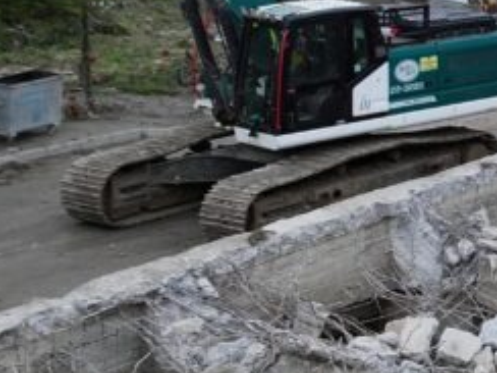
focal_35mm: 126
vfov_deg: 11.6
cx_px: 1000
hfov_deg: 13.4
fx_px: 1809
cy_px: -25
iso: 130
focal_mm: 12.29
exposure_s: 1/1600
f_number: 2.8
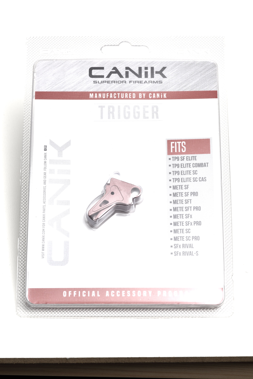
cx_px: 126
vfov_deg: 19.5
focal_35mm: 105
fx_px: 1106
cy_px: 190
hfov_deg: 13.1
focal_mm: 105
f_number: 13
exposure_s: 1/160
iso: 200
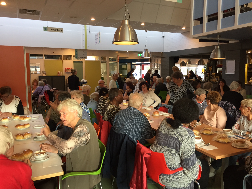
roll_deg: -0.9
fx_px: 211
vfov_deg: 48.2
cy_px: 94
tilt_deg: -5.9
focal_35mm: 29
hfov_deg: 61.7
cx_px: 126
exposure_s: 1/33
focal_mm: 4.15
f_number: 2.2
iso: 100
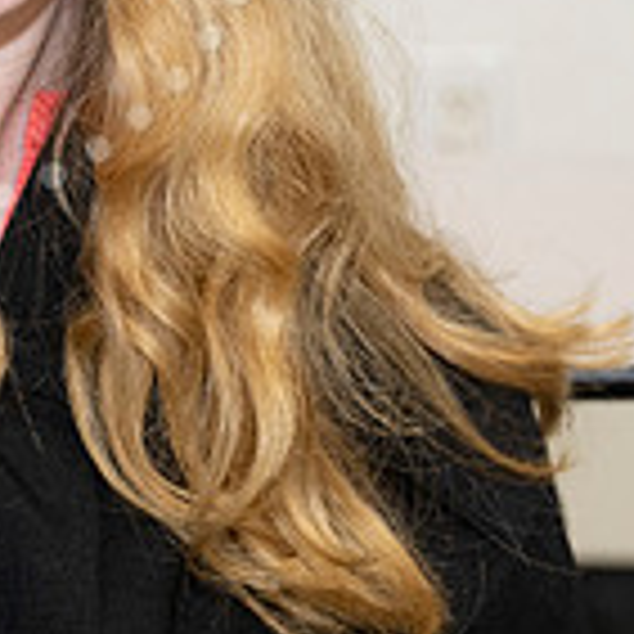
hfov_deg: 6.8
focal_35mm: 256
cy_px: -205
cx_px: -135
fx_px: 5305
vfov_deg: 6.8
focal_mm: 73
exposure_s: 1/80
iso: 800
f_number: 5.6
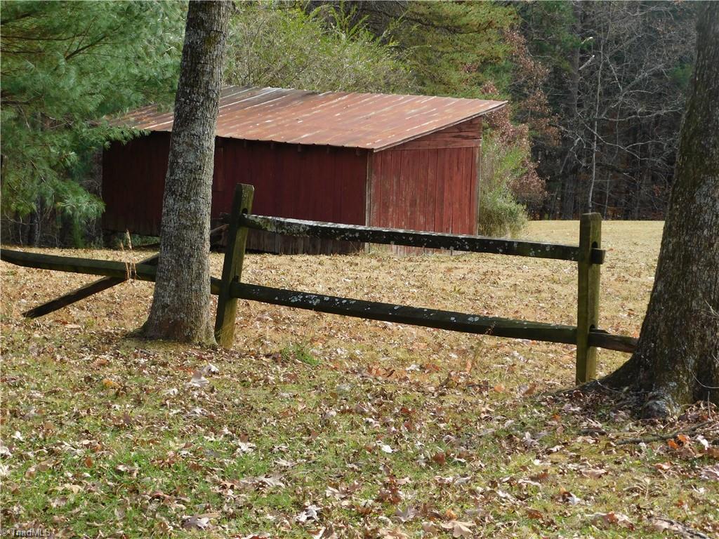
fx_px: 1662
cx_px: 360
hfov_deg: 24.4
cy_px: 270
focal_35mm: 80
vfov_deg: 18.4
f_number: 4.4
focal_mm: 14.2
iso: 125
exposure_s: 1/160
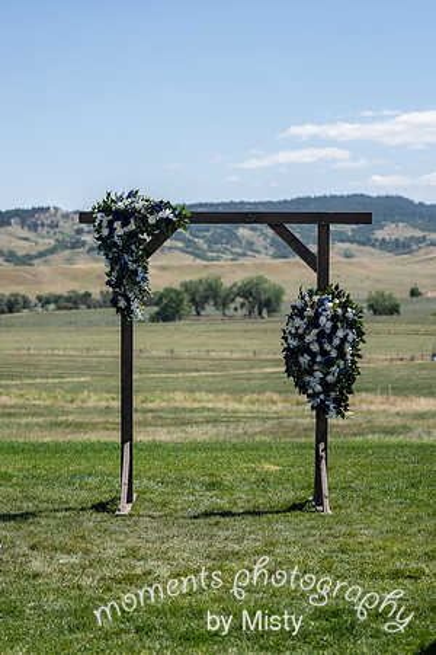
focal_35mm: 85
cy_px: 328
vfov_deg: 23.9
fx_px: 1544
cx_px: 218
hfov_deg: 16.1
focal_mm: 85
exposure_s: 1/500
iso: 80
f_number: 4
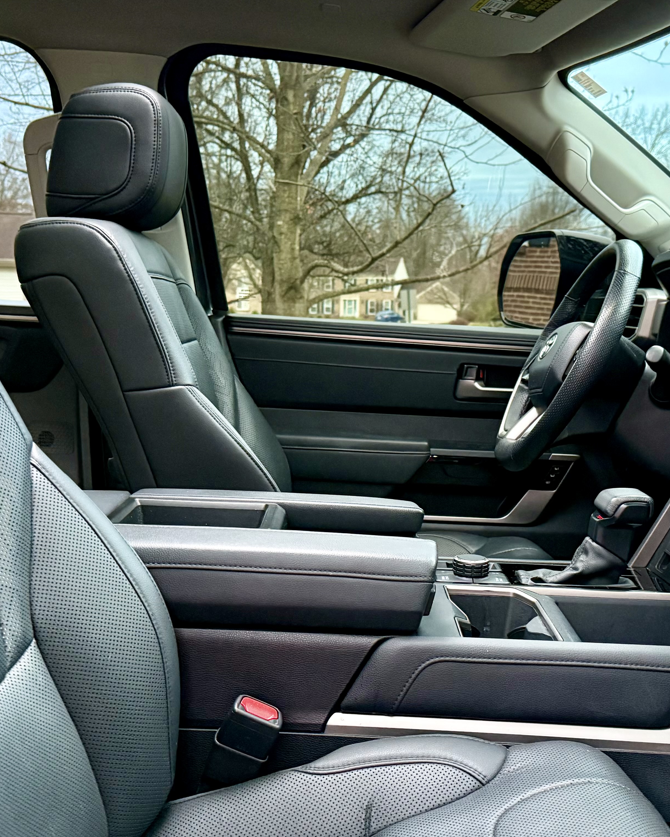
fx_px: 1091
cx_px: 358
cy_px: 425
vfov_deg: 42.0
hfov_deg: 34.1
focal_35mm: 44
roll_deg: -0.3
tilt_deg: -4.6
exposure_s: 1/46
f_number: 1.78
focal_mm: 6.76
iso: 800
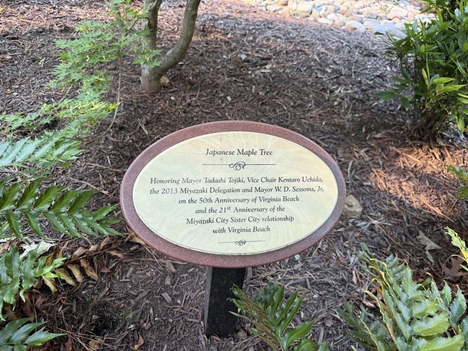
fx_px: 324
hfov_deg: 71.6
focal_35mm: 24
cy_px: 176
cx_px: 234
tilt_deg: -39.8
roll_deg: -11.1
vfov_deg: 56.8
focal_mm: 6.76
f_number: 1.78
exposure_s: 1/121
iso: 160
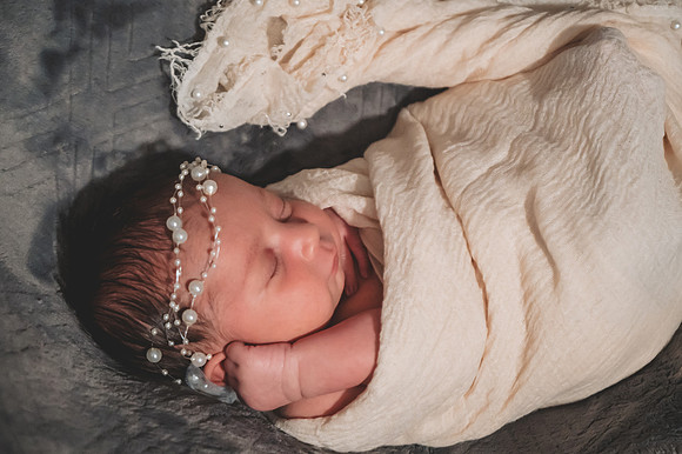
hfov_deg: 27.6
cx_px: 342
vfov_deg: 18.6
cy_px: 231
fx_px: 1387
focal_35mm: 73
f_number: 4
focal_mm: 70
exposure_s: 1/160
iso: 6400
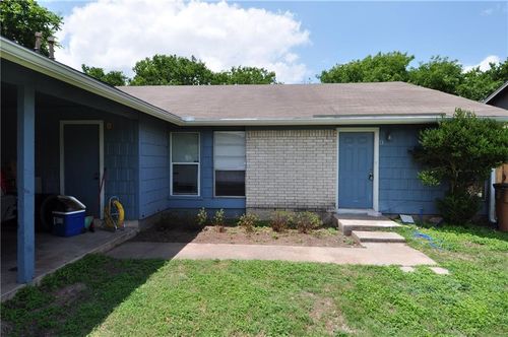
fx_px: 254
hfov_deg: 90.1
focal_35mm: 18
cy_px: 168
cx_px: 254
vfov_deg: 67.2
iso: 200
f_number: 10
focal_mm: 12
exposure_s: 1/320
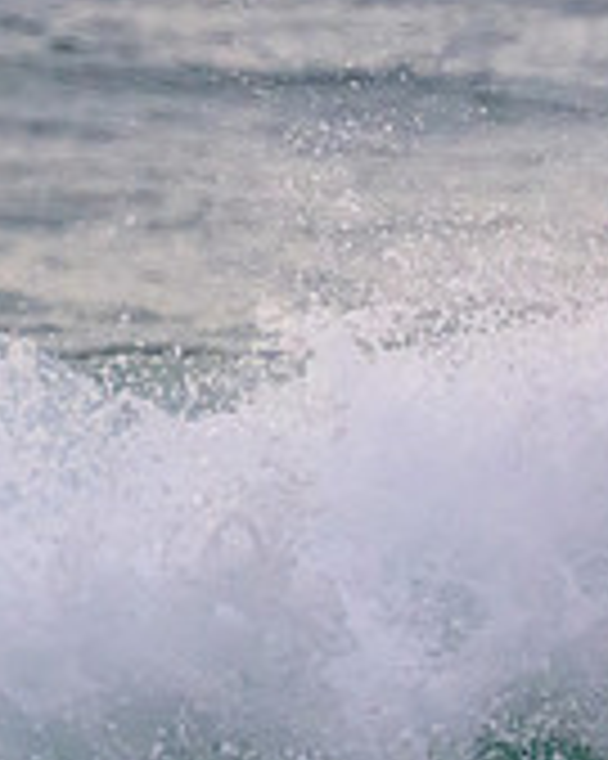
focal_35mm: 2572
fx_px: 57904
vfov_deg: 0.8
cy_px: 515
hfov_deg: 0.6
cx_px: 1261
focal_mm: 800
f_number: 11
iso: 9000
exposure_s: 1/2000
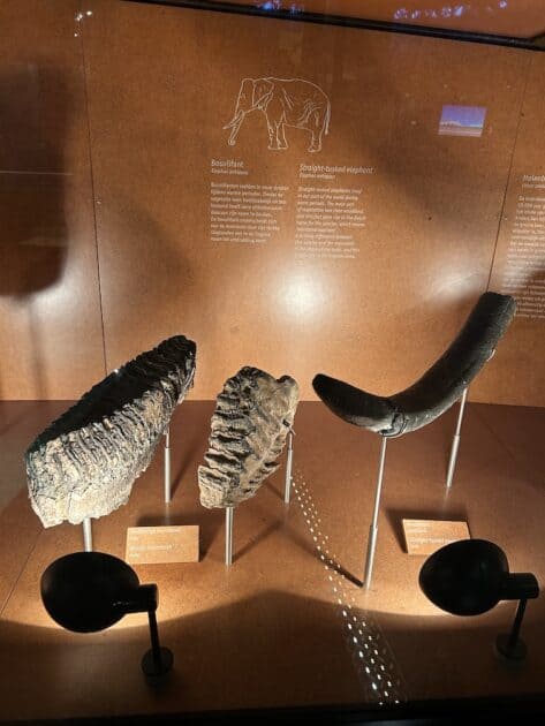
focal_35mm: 26
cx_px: 272
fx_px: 545
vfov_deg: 67.3
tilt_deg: -20.2
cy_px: 363
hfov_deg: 53.1
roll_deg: -1.1
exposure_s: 1/50
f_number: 1.5
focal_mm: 5.7
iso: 200
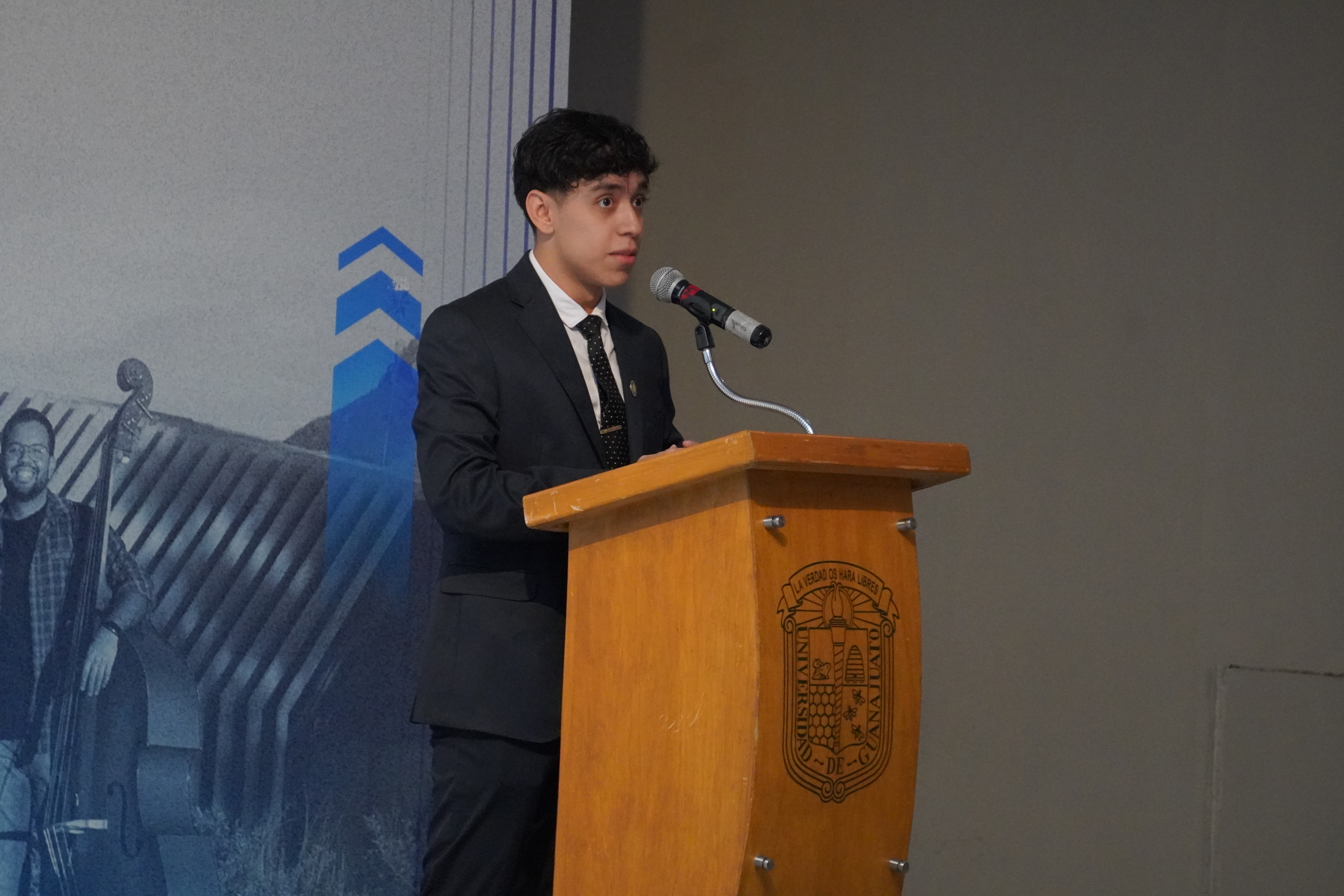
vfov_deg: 4.4
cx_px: 672
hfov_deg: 6.7
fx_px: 11535
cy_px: 448
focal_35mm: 309
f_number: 6.3
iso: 6400
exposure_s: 1/25
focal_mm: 206
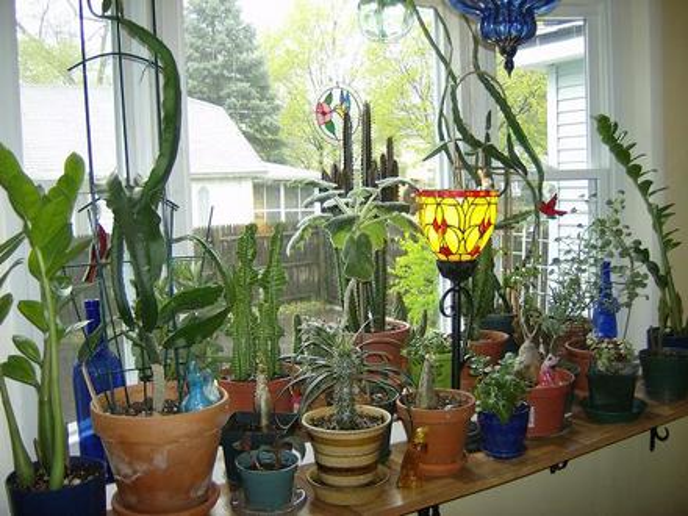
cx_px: 344
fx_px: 716
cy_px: 258
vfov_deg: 39.7
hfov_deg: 51.4
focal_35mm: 36
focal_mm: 6
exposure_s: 1/60
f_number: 2.8
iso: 200
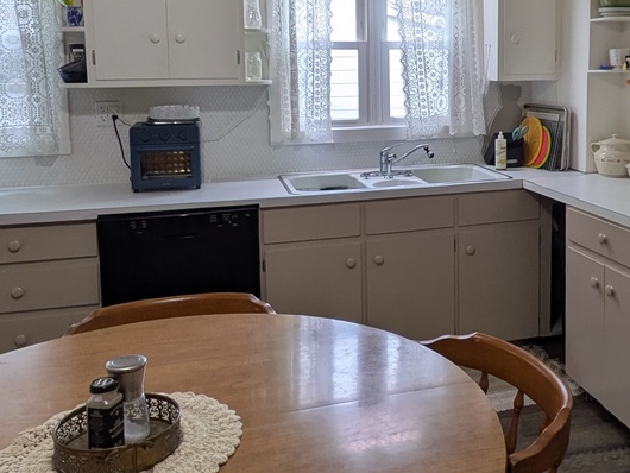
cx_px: 424
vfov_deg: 37.1
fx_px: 692
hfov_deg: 48.1
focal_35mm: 38
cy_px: 137
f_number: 2.2
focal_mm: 1.83
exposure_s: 1/60
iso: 63
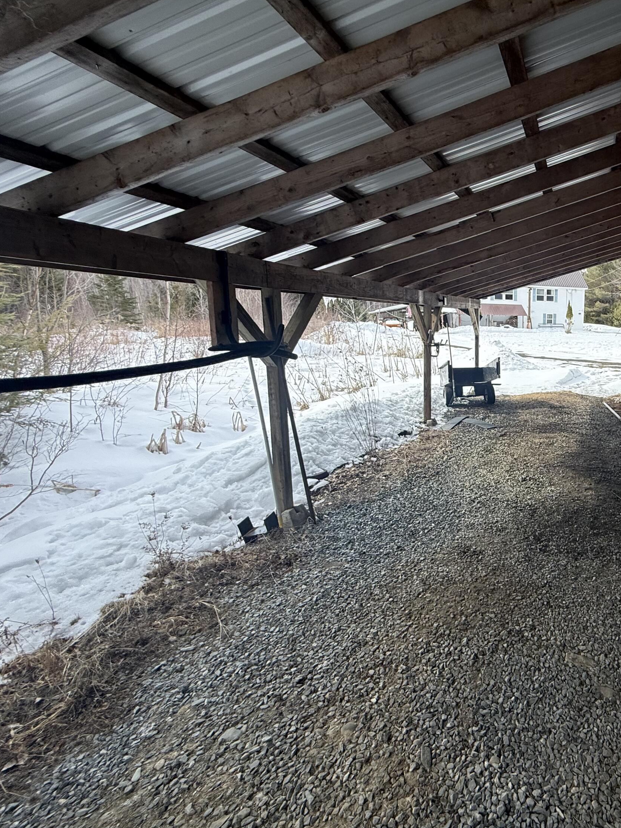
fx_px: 455
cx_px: 540
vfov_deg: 84.7
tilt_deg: -11.3
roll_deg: -1.5
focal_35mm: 19
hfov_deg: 60.0
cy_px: 412
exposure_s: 1/694
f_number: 2.2
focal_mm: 2.22
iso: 64
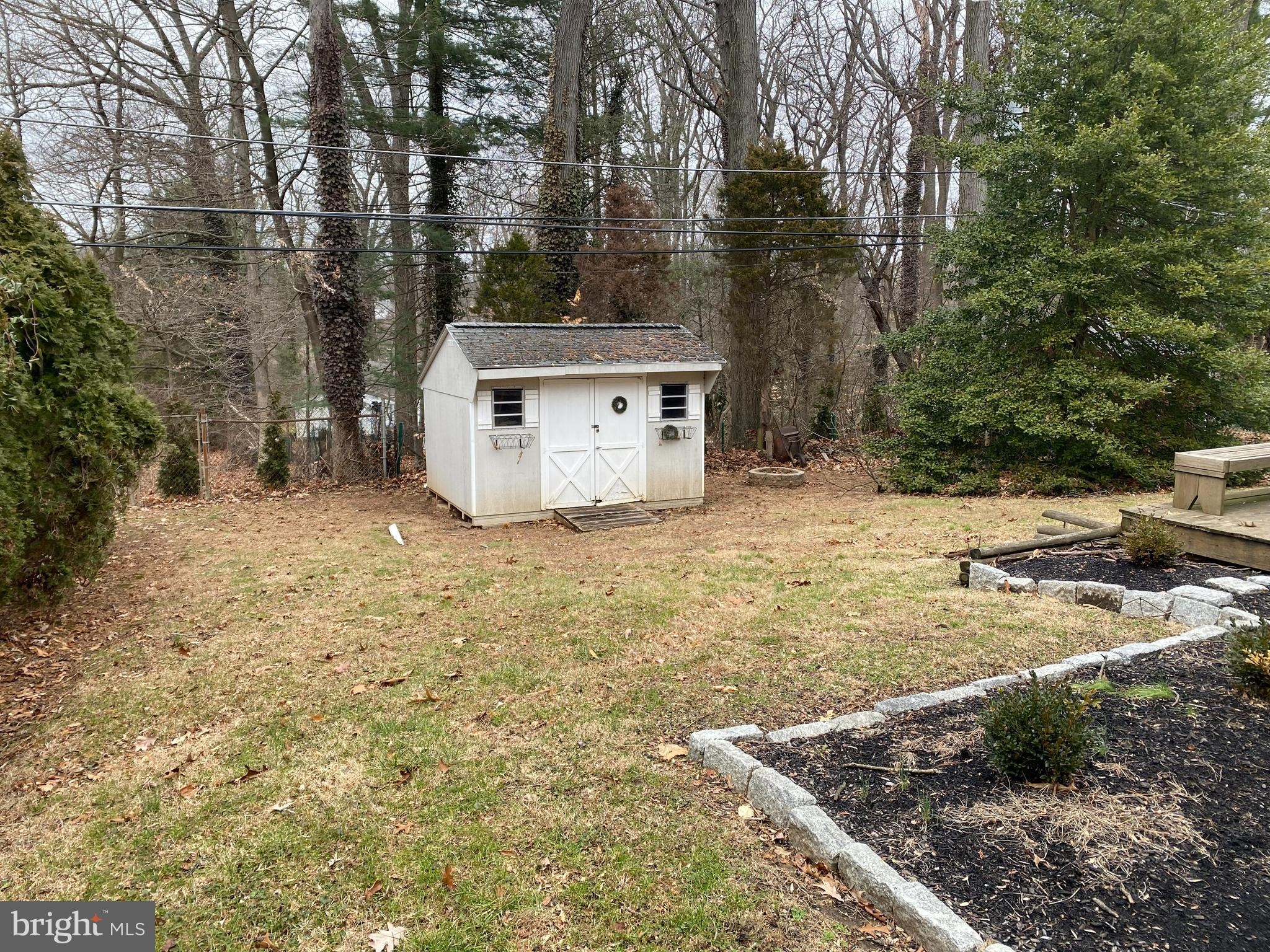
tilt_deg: -10.1
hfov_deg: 67.3
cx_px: 635
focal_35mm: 26
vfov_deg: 53.1
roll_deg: +0.1
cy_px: 476
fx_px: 954
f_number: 1.8
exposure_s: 1/122
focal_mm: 4.25
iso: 32
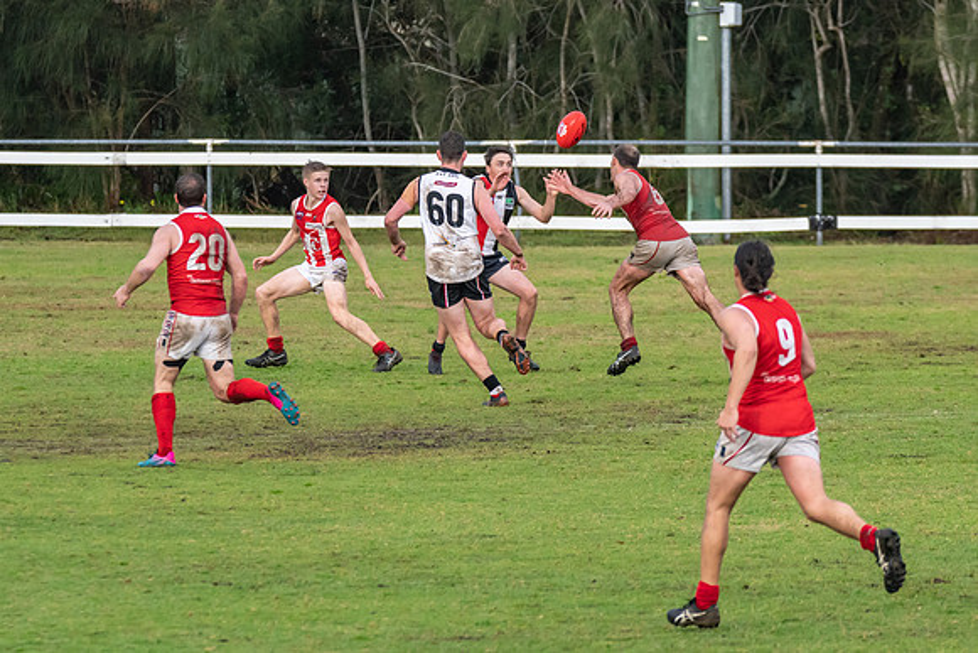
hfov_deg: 3.6
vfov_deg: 2.4
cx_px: 491
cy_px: 260
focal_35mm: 578
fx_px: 15697
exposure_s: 1/1250
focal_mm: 320
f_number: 7.1
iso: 1250
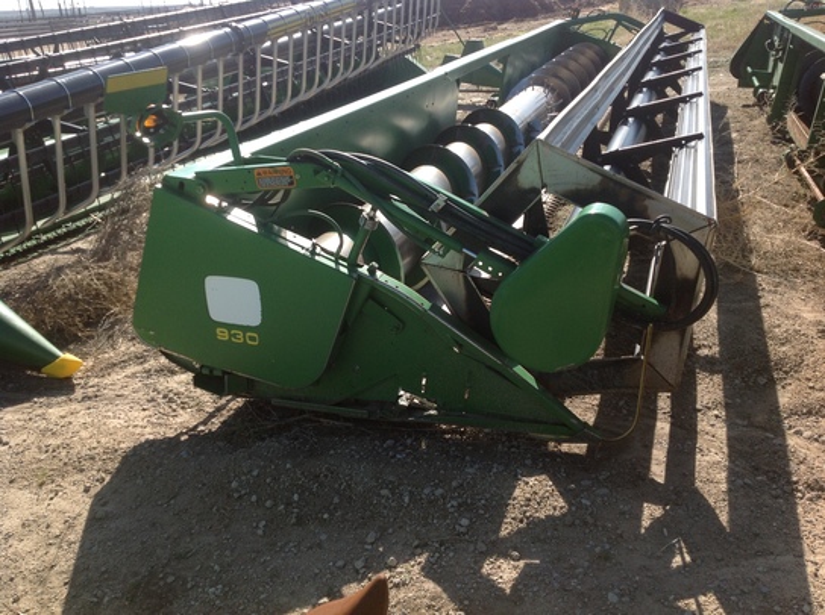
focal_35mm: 35
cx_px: 412
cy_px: 308
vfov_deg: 40.6
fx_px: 833
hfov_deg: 52.7
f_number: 2.4
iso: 50
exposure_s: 1/1163
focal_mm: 4.28
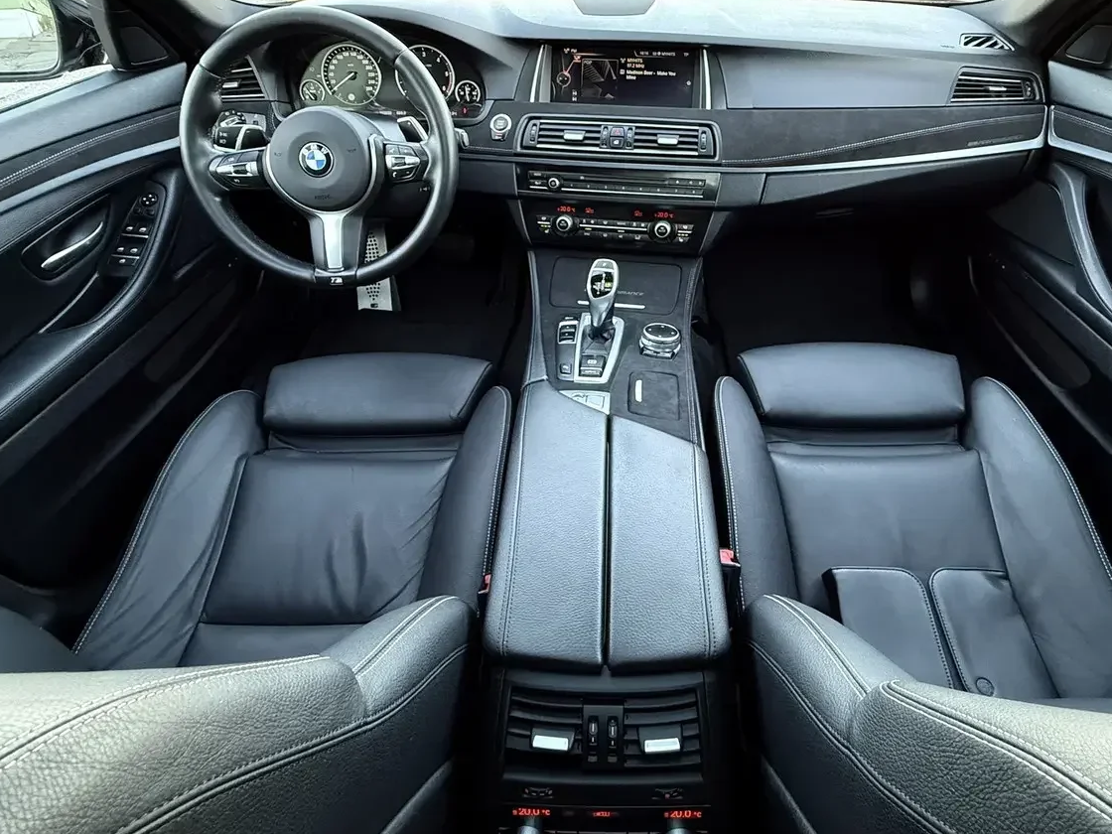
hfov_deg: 81.5
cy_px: 311
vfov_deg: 65.0
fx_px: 642
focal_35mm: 20
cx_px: 616
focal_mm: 2.22
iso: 640
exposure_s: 1/60
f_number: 2.2
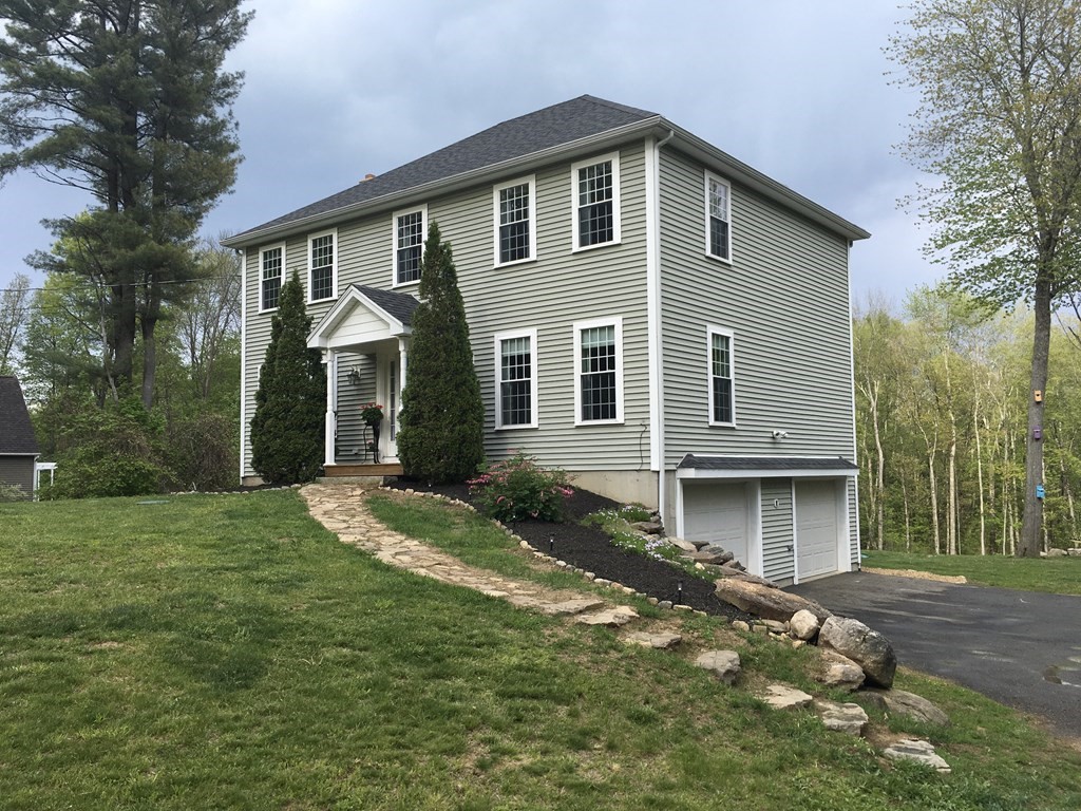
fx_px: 906
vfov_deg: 48.2
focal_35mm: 29
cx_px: 540
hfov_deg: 61.7
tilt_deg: +5.2
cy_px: 406
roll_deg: +1.0
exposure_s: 1/718
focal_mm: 4.15
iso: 25
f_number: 2.2
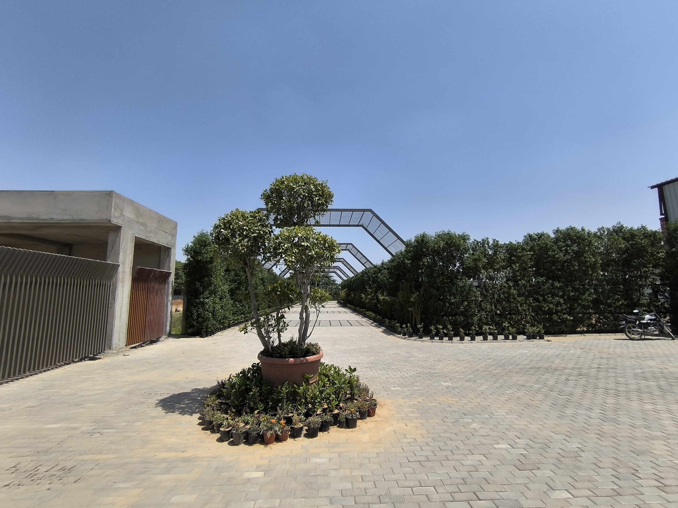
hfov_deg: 94.5
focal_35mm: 16
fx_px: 313
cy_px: 254
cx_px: 339
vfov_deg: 78.1
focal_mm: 1.65
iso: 50
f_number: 2.2
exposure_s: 1/1828
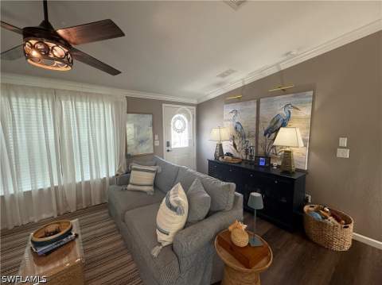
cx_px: 191
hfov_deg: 102.1
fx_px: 154
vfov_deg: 85.6
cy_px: 142
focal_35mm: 14
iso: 200
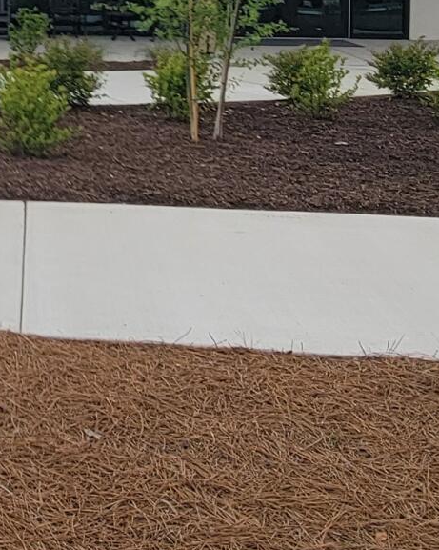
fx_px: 1073
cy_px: 9
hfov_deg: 19.3
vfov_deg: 27.2
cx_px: -272
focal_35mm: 66
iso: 50
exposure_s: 1/2094
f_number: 2.2
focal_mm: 2.2
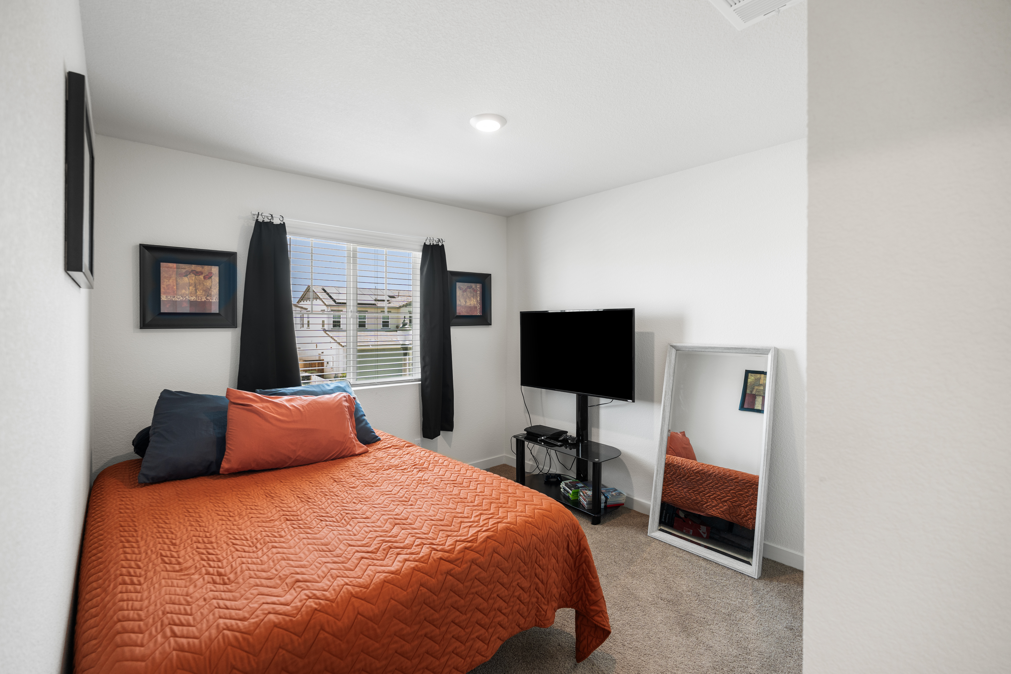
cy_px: 337
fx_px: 449
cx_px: 506
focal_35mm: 16
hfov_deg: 96.7
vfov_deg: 73.7
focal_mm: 16
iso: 200
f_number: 4
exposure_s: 1/10
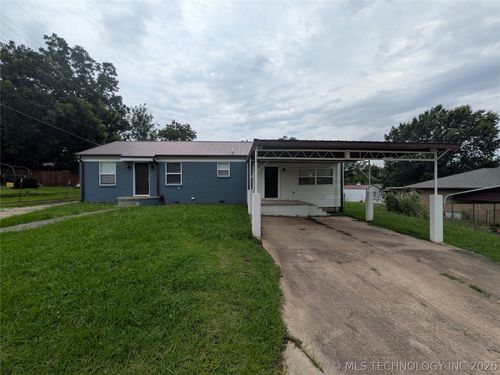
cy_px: 188
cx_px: 250
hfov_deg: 102.1
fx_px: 202
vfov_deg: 85.7
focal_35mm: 14
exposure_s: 1/2404
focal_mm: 1.83
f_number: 2.2
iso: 52
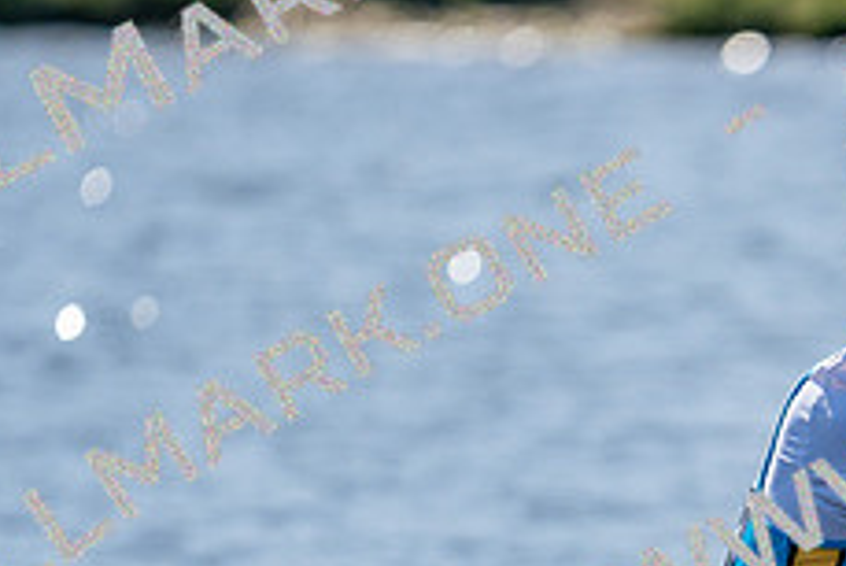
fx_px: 20692
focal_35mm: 880
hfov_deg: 2.3
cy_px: 642
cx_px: 1057
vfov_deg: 1.6
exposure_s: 1/2000
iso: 250
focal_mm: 347
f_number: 6.3
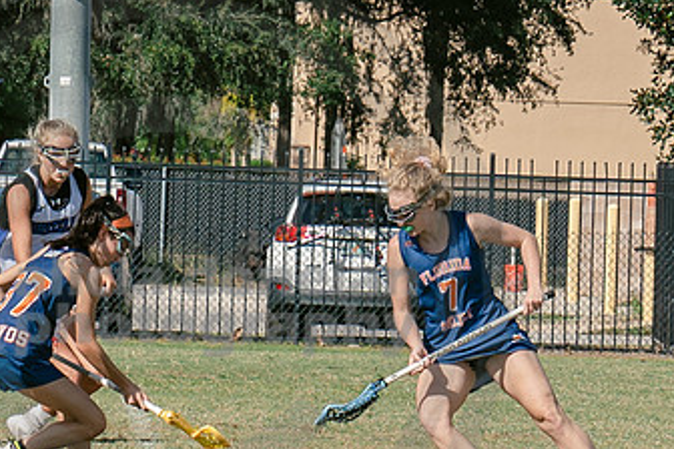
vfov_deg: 3.5
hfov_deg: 5.3
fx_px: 7282
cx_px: 267
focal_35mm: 389
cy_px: 209
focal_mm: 70
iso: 250
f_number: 5.6
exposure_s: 1/1250
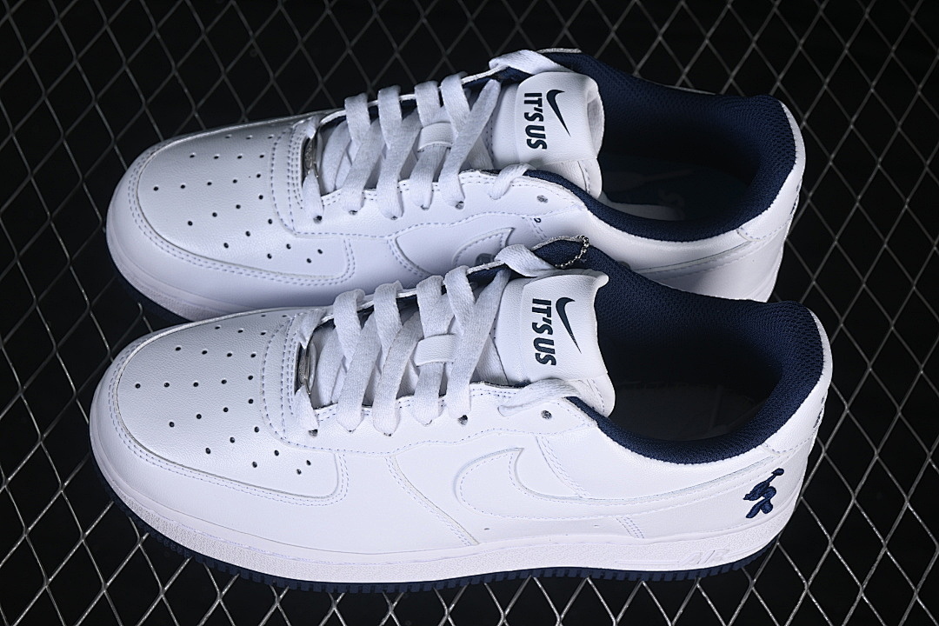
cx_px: 470
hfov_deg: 27.0
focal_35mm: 75
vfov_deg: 18.2
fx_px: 1956
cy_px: 313
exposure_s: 1/80
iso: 160
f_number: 7.1
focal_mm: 50
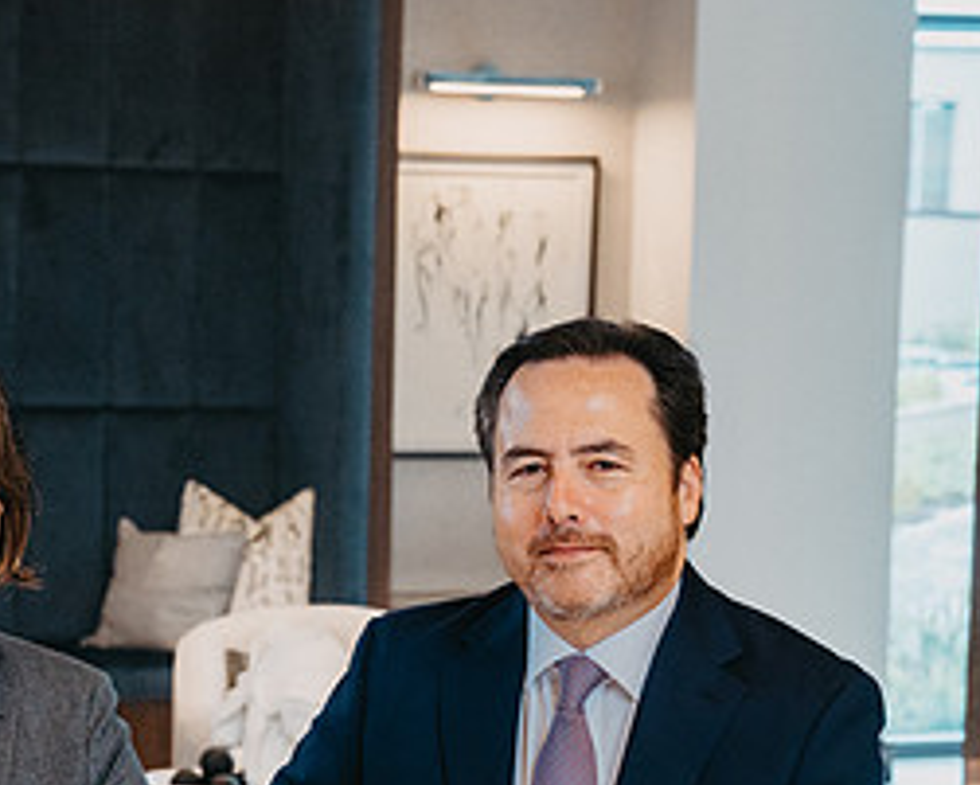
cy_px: 646
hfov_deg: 16.6
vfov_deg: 13.3
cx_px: 219
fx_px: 3337
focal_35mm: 115
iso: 1000
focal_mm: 53
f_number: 5
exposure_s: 1/100
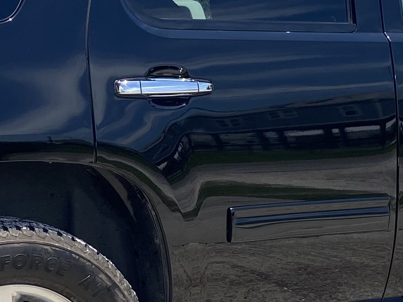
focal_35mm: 115
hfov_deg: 17.1
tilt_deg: -9.5
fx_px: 1339
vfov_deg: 12.9
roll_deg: +1.5
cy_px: 153
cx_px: 163
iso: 32
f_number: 1.8
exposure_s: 1/2817
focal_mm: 4.25
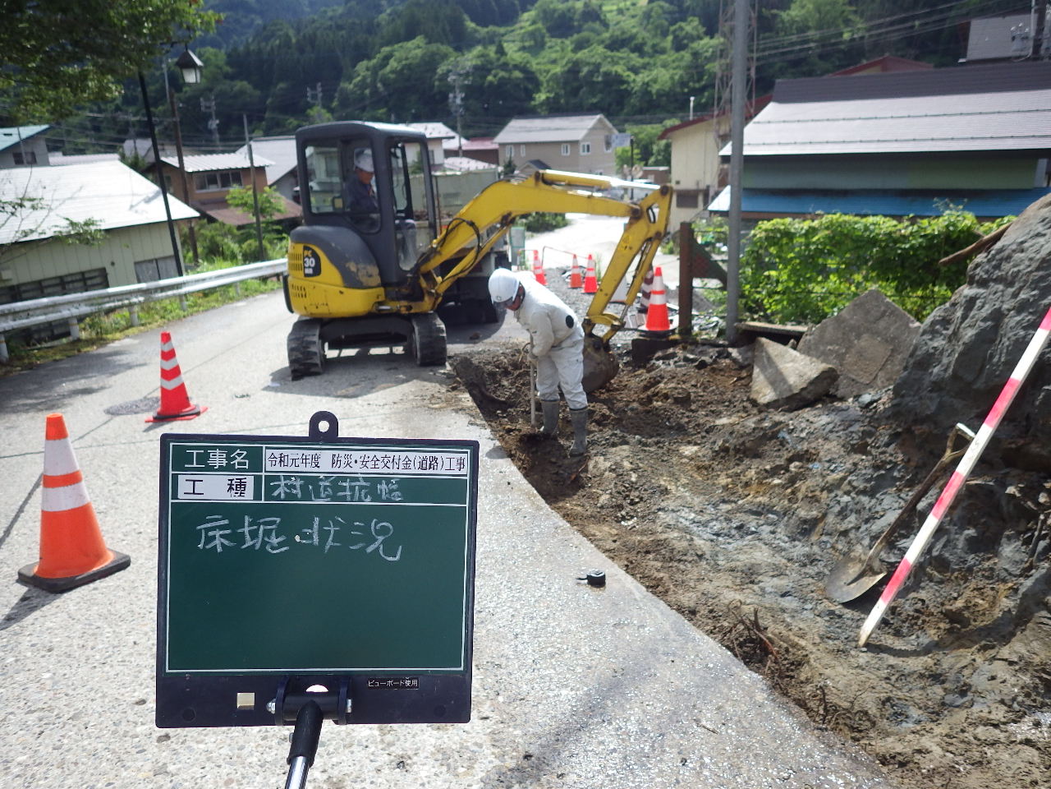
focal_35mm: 25
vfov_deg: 54.9
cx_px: 526
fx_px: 759
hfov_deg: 69.4
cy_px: 394
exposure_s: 1/1250
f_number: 2.8
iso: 125
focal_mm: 4.5
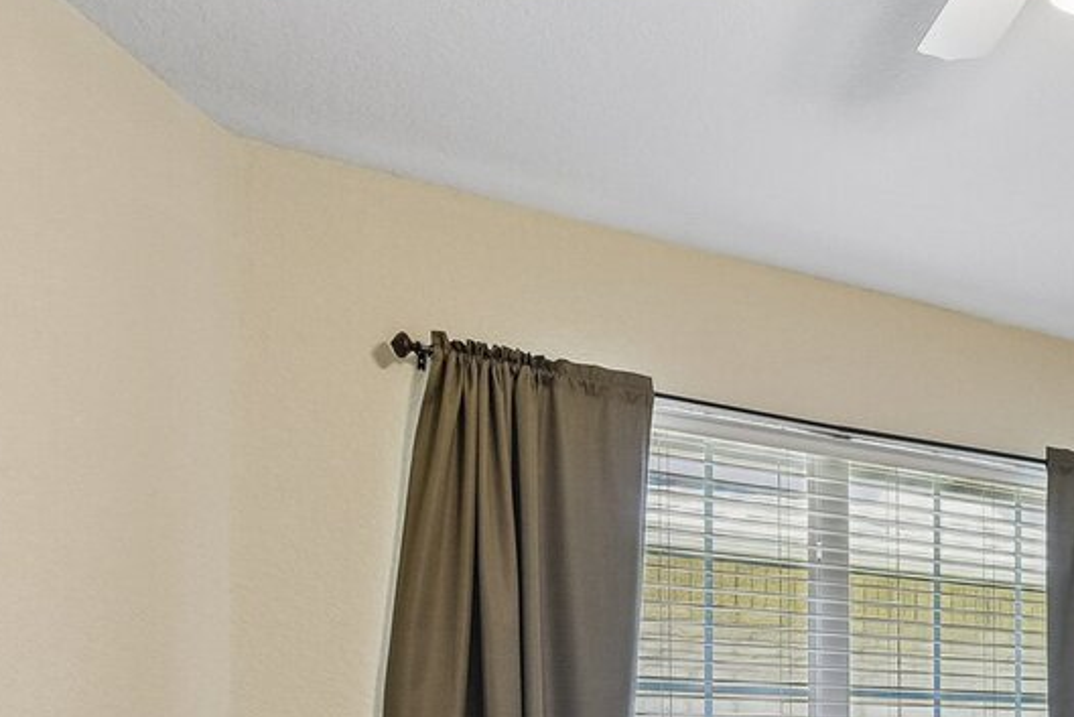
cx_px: 1354
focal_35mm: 49
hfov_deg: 32.0
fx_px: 1462
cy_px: 778
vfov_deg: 25.6
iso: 1400
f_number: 8
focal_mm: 16
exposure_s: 1/15
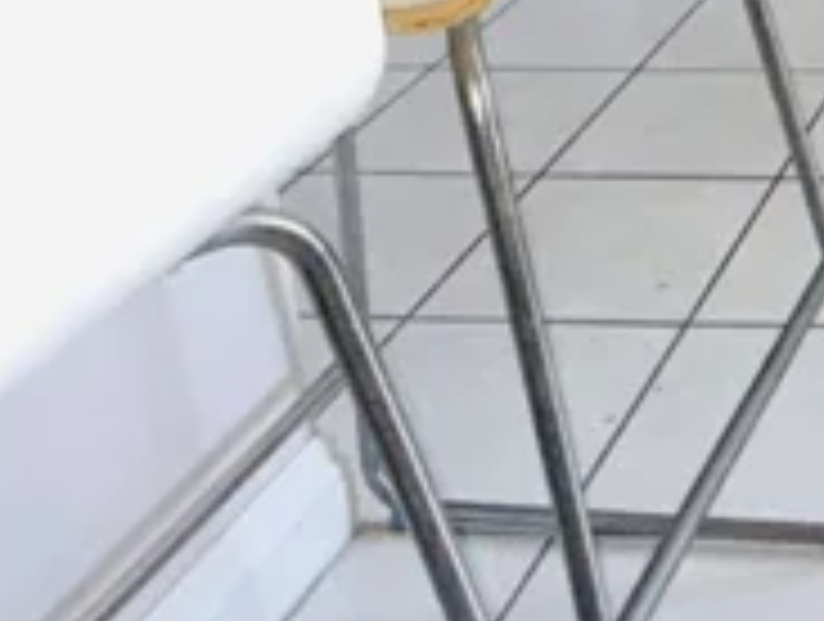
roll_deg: +3.2
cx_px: 1191
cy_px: -504
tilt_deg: -4.2
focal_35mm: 57
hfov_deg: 26.1
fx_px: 1360
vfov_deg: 19.3
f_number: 2.2
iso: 100
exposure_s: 1/65
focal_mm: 2.22
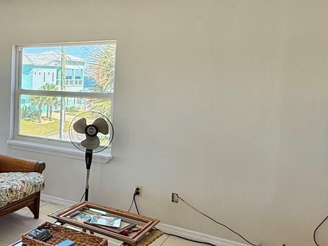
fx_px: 389
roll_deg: -1.2
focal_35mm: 41
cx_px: -37
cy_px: 111
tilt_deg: -4.7
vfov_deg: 35.1
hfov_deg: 37.7
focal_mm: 2.22
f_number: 2.2
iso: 64
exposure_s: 1/173
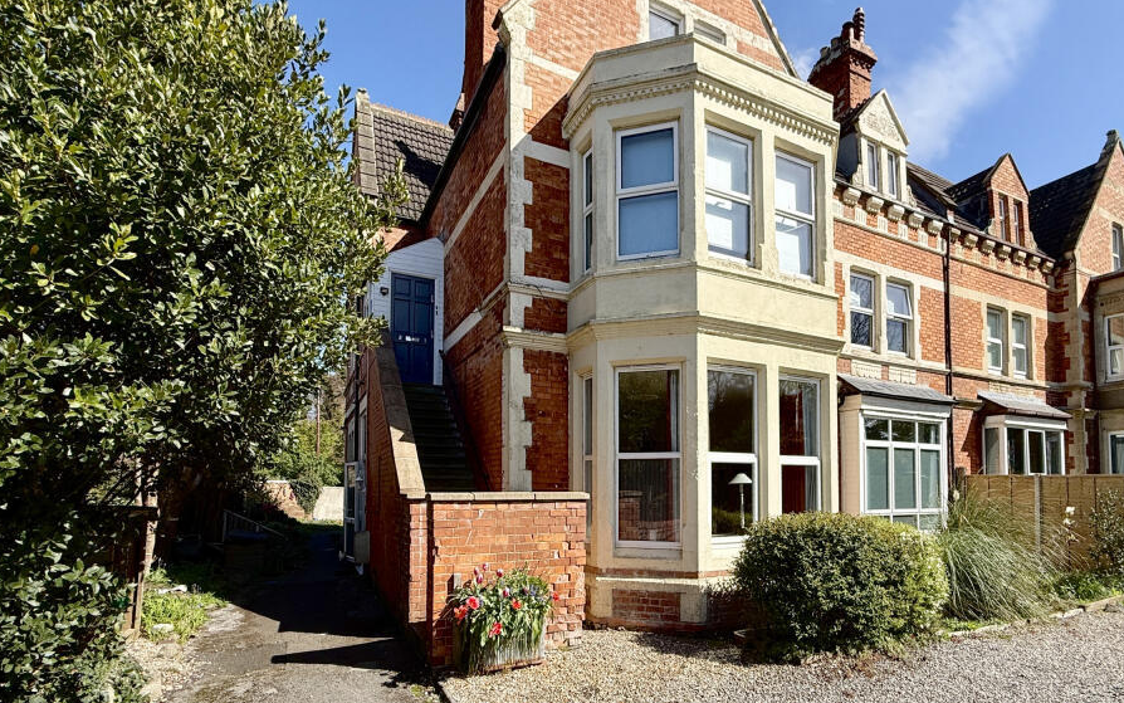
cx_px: 606
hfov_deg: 94.2
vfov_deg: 66.0
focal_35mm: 17
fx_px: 521
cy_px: 229
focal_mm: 2.22
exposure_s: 1/1534
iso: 50
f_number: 2.2
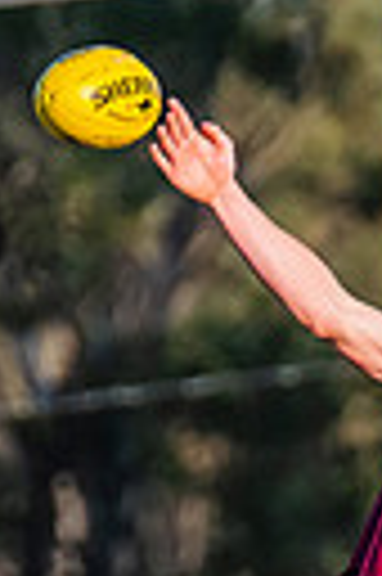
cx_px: 467
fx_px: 49679
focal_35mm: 3113
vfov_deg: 0.7
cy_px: 816
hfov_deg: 0.4
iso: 800
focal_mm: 420
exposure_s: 1/1600
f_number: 7.1
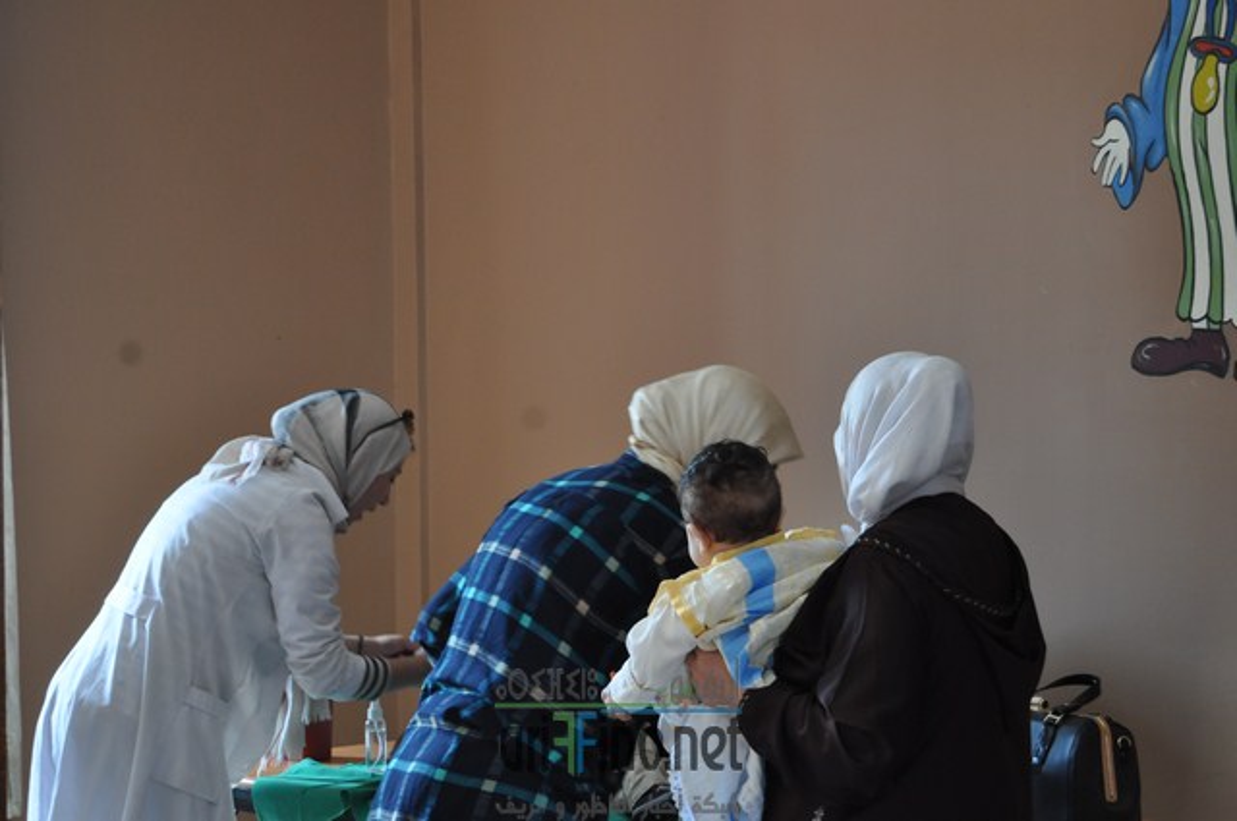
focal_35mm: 82
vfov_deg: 16.5
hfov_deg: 24.6
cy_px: 410
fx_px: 2831
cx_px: 618
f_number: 5.6
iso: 800
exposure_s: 1/50
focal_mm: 55
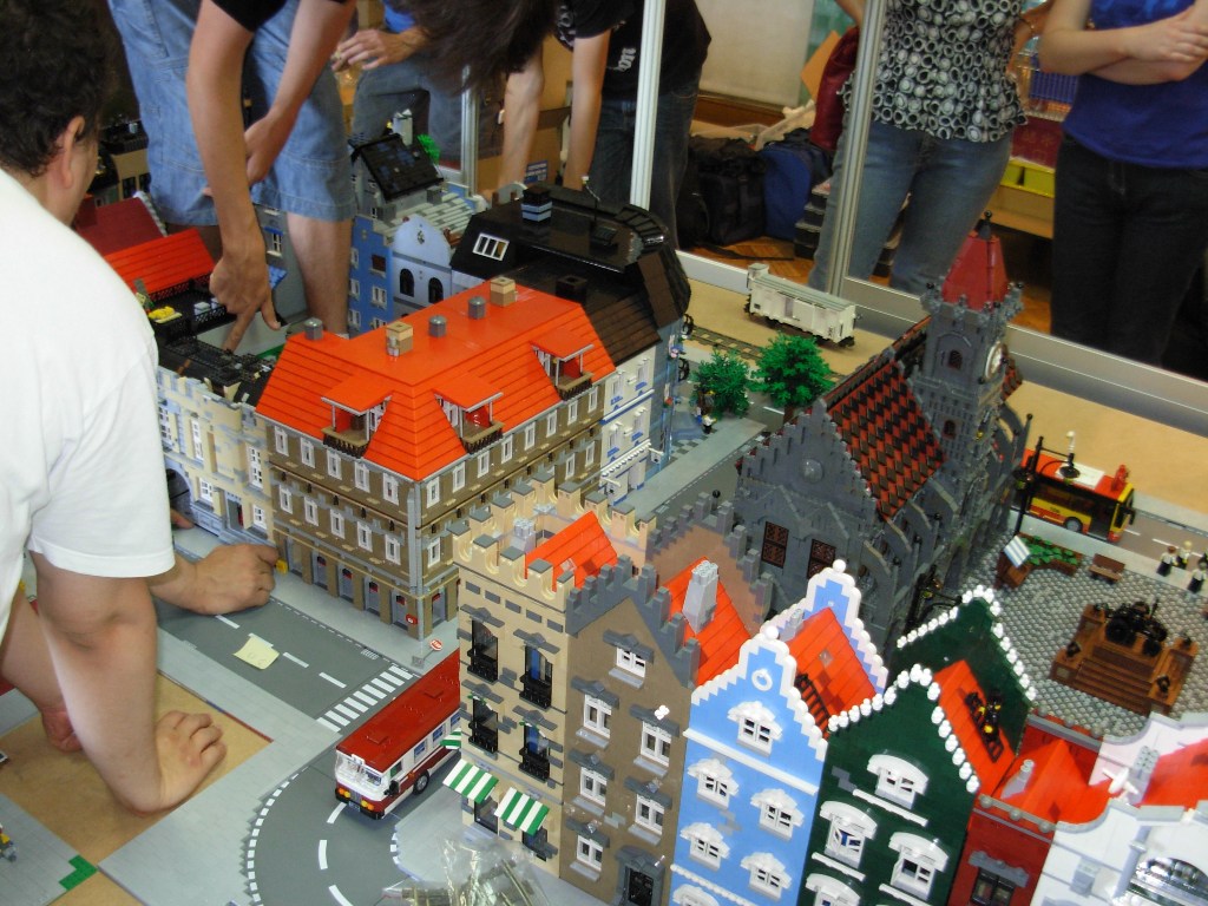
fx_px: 1326
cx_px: 604
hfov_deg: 49.0
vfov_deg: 37.7
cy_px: 453
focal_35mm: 38
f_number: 2.9
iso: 200
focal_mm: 6.3
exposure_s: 1/16
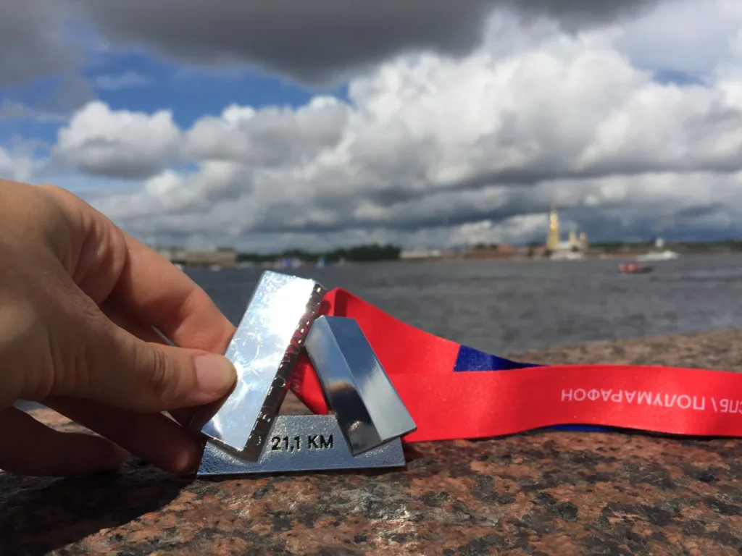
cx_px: 371
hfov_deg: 61.7
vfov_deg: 48.2
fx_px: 622
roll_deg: -0.2
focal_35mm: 29
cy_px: 278
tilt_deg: -0.1
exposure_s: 1/4950
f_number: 2.2
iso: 32
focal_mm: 4.15
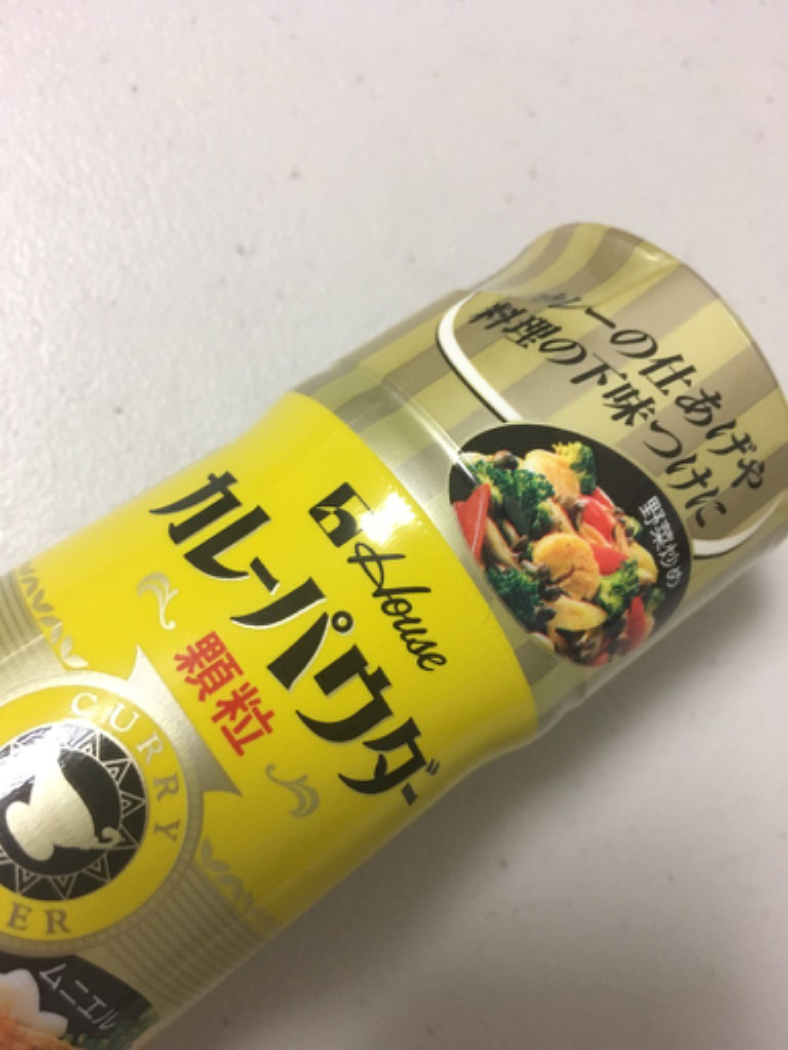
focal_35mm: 29
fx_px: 880
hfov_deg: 48.2
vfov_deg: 61.7
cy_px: 525
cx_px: 394
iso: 200
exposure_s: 1/24
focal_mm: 4.15
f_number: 2.2
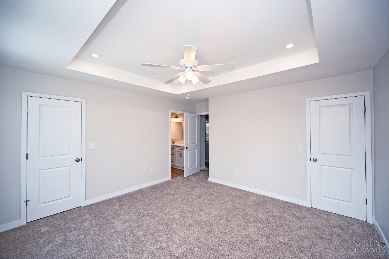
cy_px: 130
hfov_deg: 104.3
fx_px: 151
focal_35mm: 14
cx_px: 194
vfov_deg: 81.2
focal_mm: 14
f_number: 5
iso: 200
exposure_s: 1/100
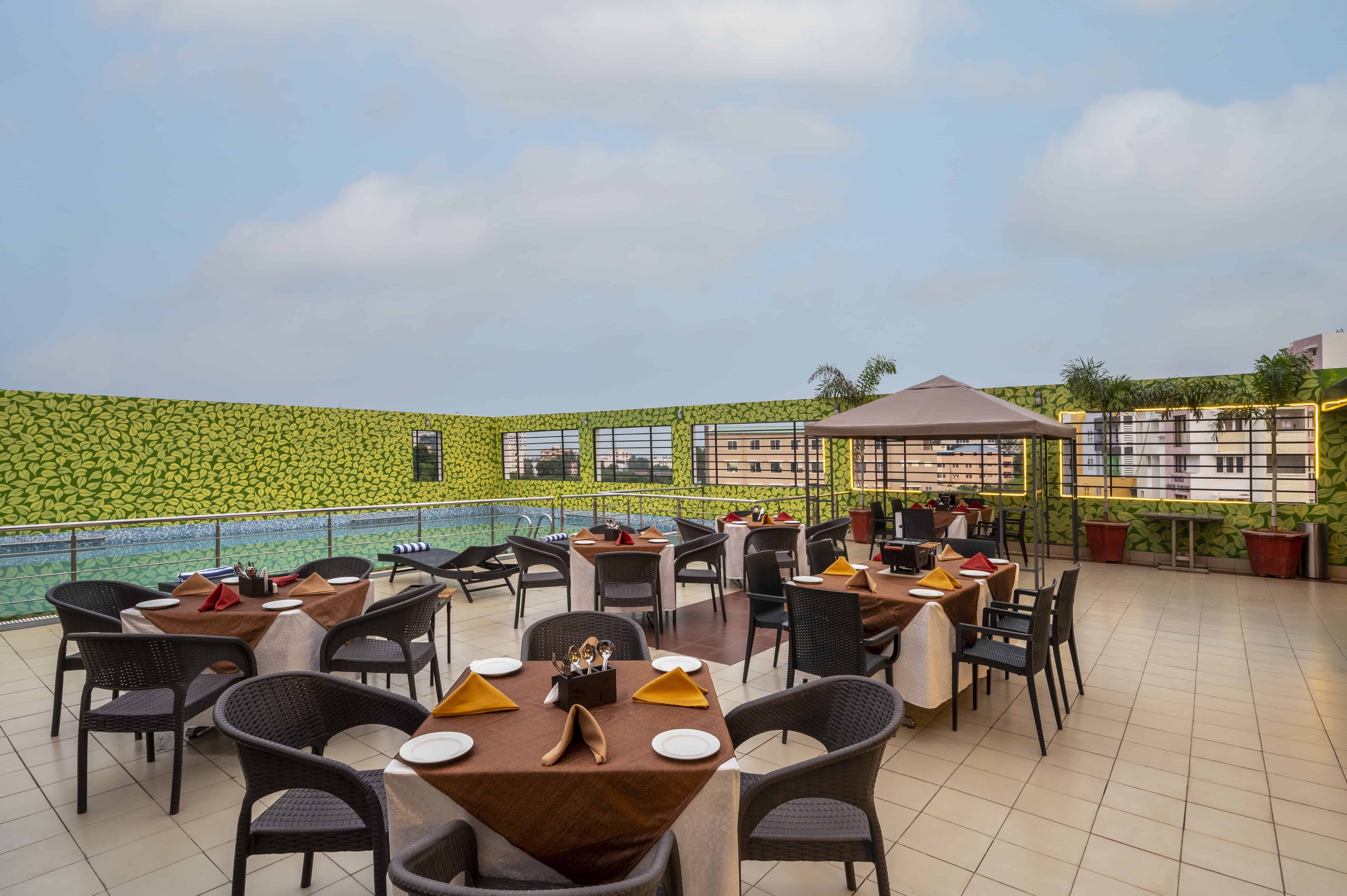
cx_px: 674
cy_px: 448
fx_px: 654
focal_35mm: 18
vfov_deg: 68.8
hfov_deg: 91.7
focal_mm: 17.5
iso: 400
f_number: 11
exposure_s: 1/13
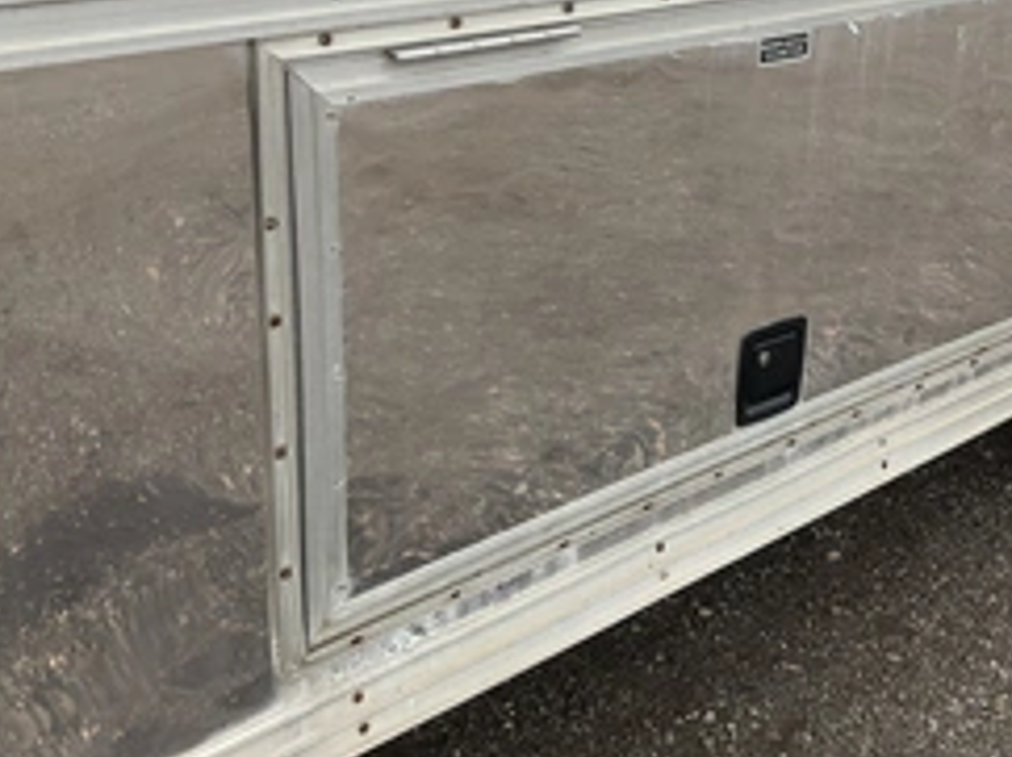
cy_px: 201
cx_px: 615
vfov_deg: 29.8
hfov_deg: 39.5
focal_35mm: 48
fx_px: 1402
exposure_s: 1/1098
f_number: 1.8
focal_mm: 3
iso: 25
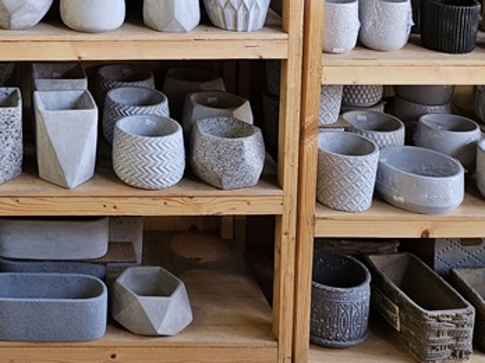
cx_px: -53
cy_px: -146
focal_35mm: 66
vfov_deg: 19.9
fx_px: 925
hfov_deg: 26.9
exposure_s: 1/120
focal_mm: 5.4
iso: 125
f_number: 1.8
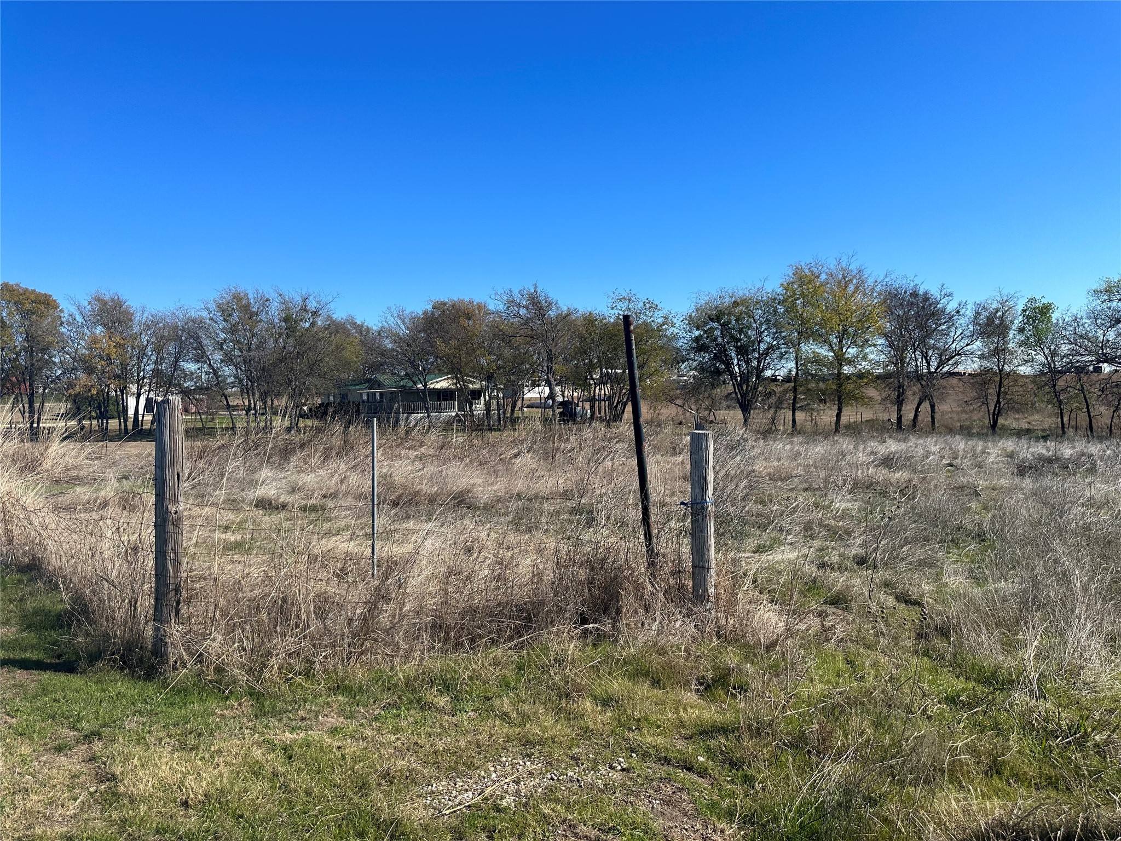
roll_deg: +0.7
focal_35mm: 24
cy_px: 420
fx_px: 777
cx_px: 560
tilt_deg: -3.1
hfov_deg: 71.6
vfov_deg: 56.8
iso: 80
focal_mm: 6.86
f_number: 1.78
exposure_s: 1/4762
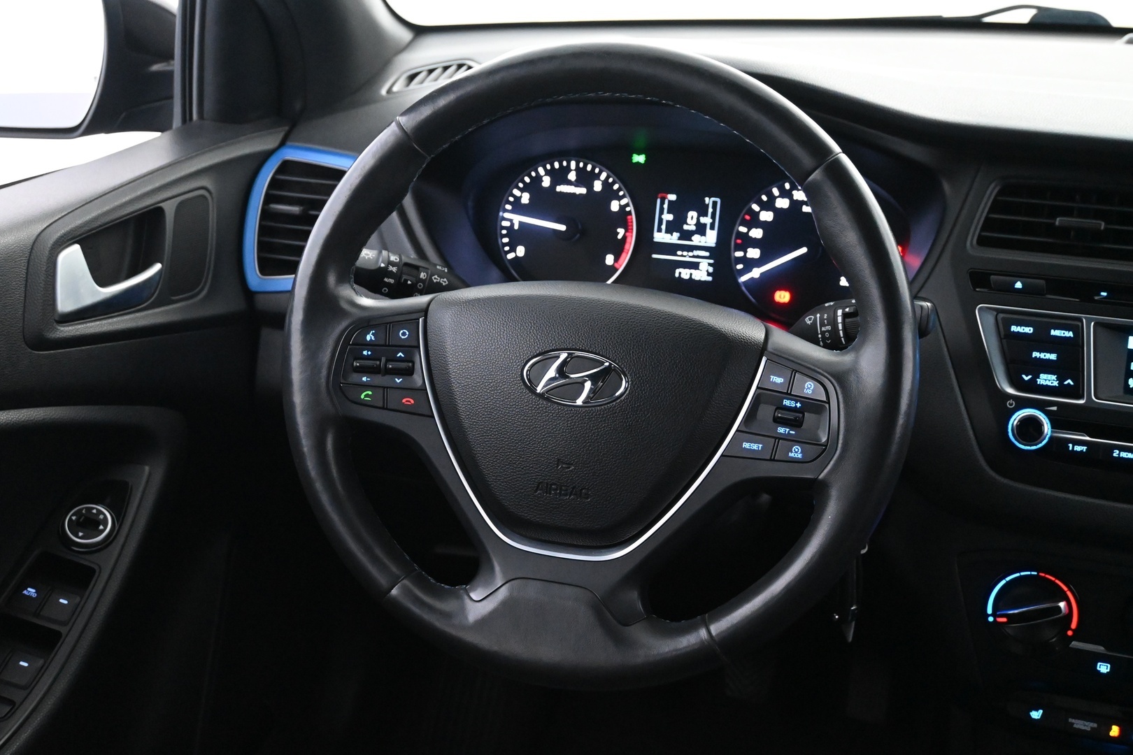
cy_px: 378
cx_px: 566
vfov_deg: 31.9
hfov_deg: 46.4
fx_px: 1322
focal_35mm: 42
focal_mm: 28
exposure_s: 1/50
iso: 5600
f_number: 4.5
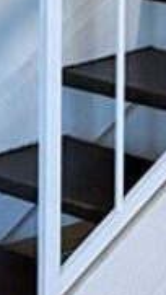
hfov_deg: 5.2
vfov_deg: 9.7
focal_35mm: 197
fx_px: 1539
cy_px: -395
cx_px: 765
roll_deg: -0.2
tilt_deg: +2.9
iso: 640
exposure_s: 1/60
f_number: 1.78
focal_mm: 6.76
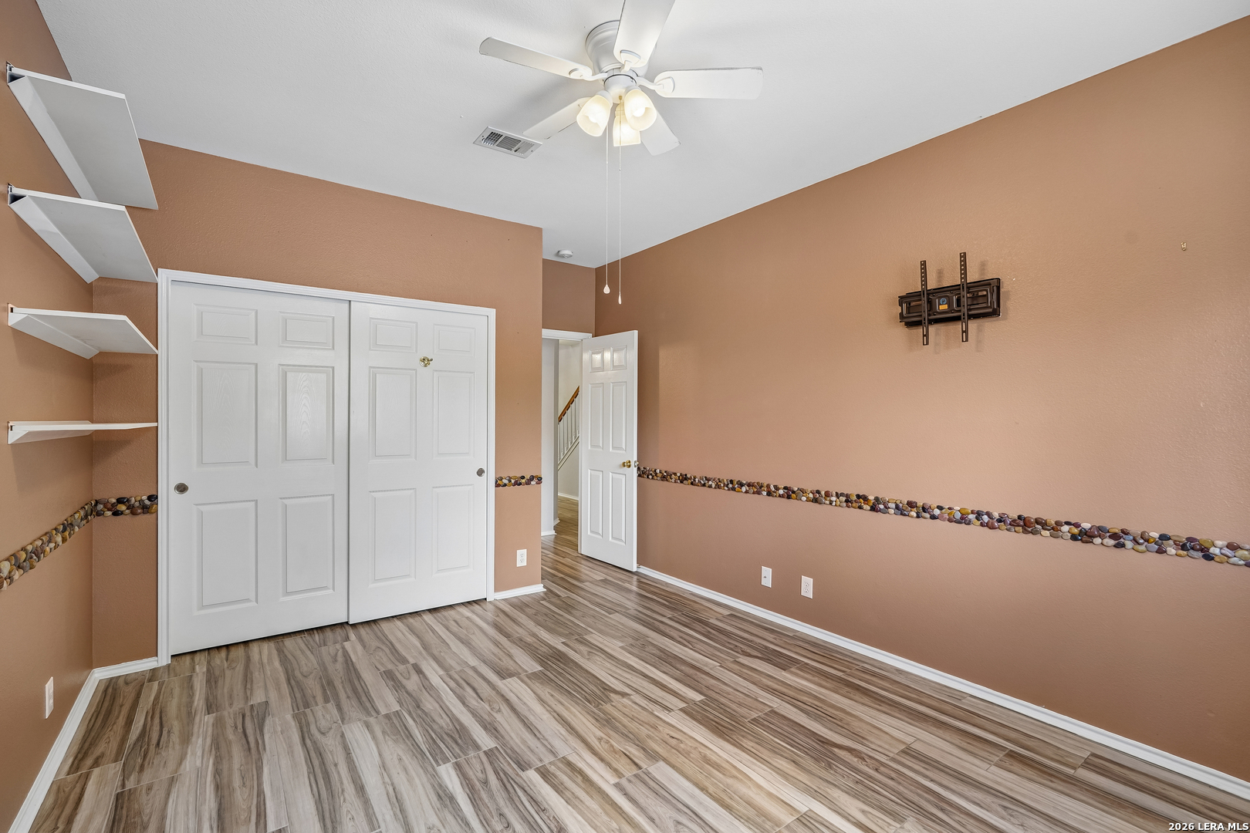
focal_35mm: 16
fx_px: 556
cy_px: 416
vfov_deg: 73.7
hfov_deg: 96.7
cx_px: 625
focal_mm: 16
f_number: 8
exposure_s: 1/20
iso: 400
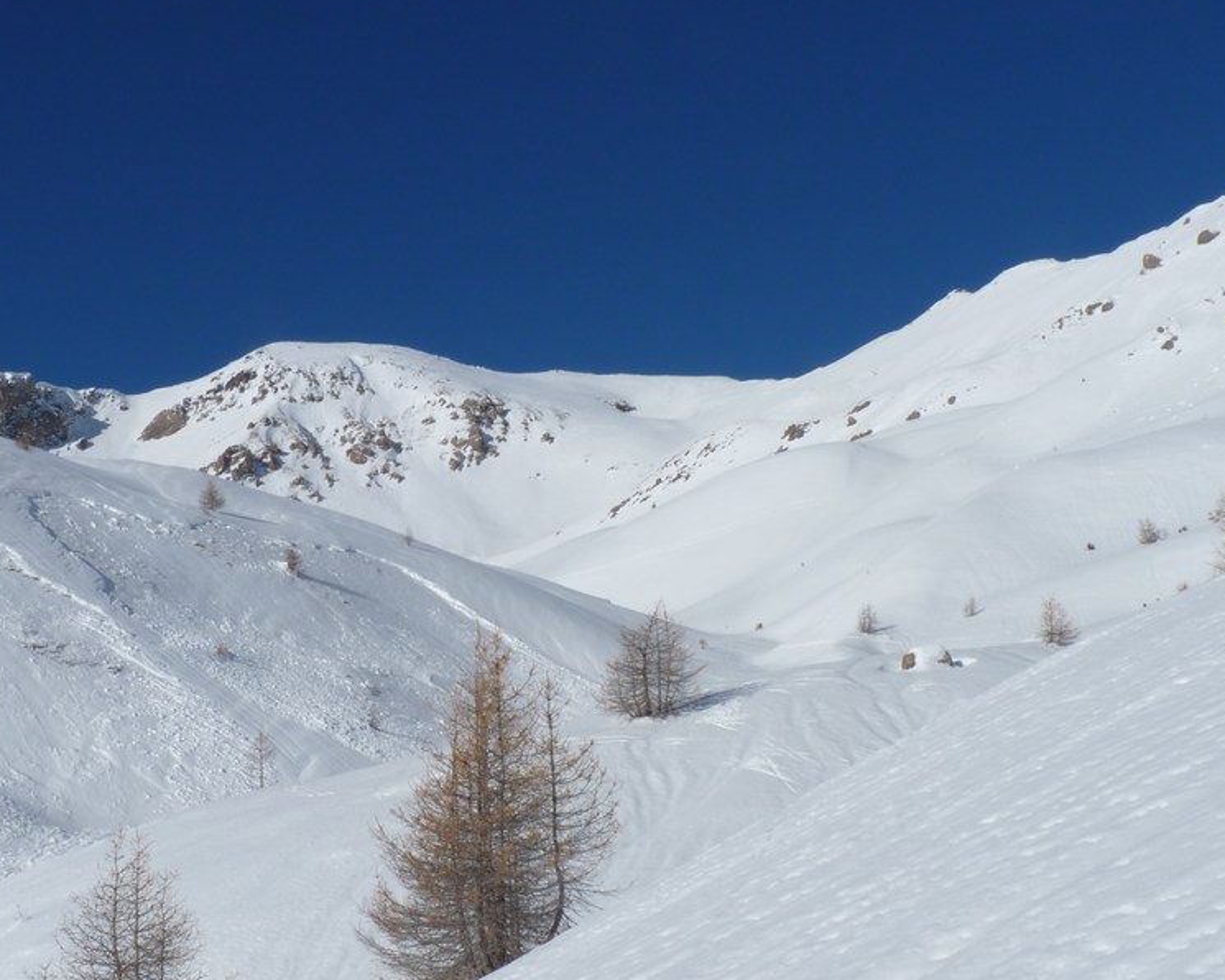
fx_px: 1777
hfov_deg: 37.8
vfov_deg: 30.8
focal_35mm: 49
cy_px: 476
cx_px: 444
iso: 80
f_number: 8
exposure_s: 1/500
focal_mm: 6.1
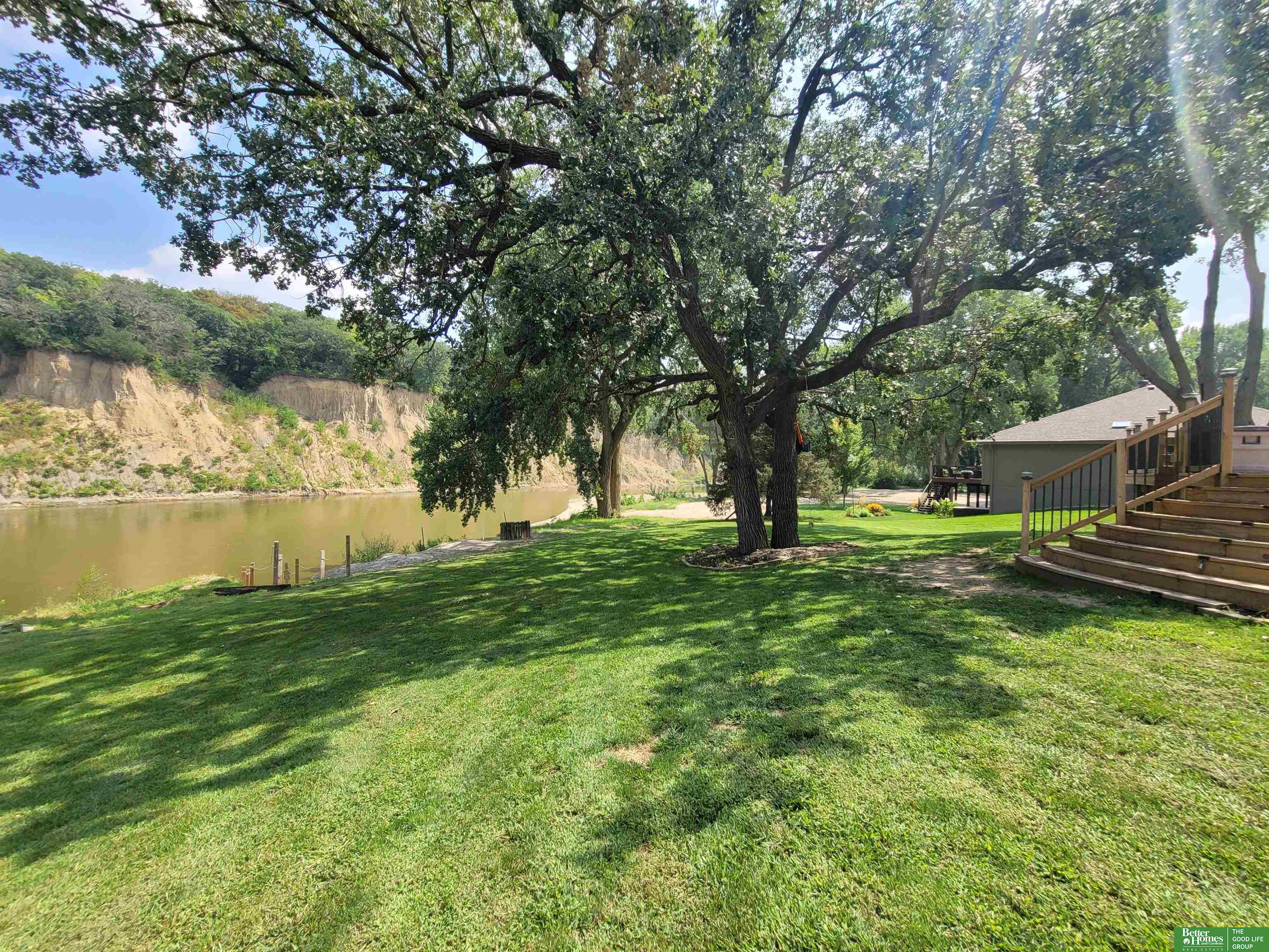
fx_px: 477
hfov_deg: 106.2
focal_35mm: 13
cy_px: 476
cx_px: 634
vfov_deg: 89.9
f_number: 2.2
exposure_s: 1/812
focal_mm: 2.2
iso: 50
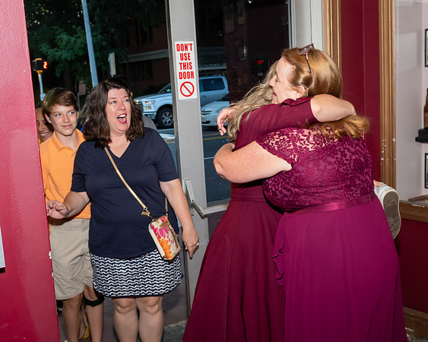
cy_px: 166
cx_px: 198
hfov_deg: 42.6
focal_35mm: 43
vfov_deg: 34.7
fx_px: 548
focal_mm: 20
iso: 400
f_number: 7.1
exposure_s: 1/250
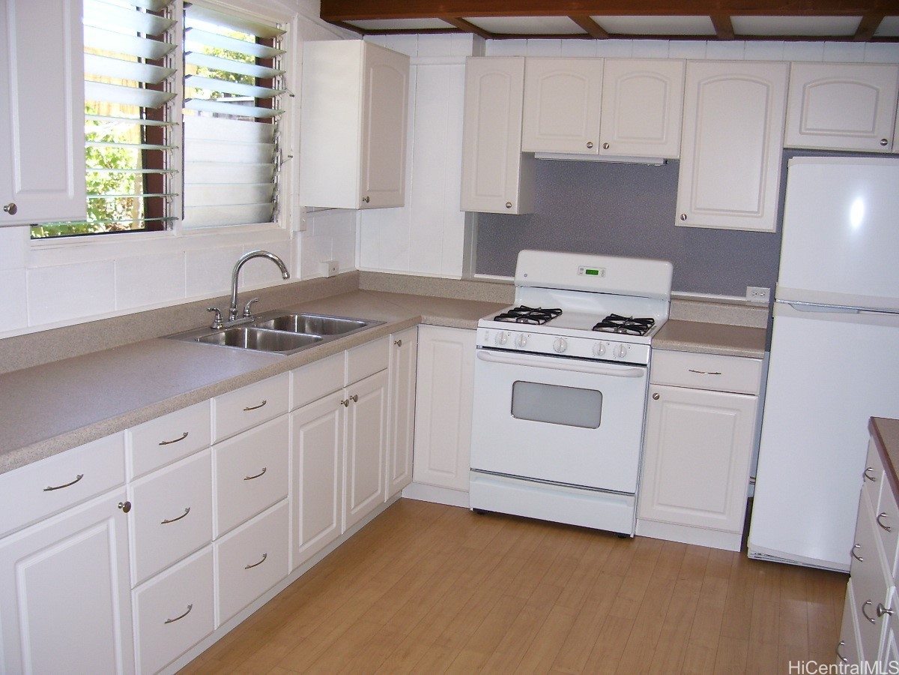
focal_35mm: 34
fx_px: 883
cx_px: 450
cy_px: 338
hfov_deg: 54.0
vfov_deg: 41.8
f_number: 2.7
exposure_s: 1/60
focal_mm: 5.6
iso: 80
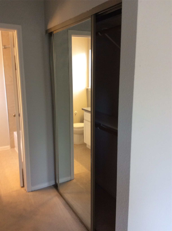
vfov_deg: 56.9
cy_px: 116
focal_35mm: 32
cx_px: 86
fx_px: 213
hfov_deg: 44.0
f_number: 2.4
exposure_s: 1/24
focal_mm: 3.3
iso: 100
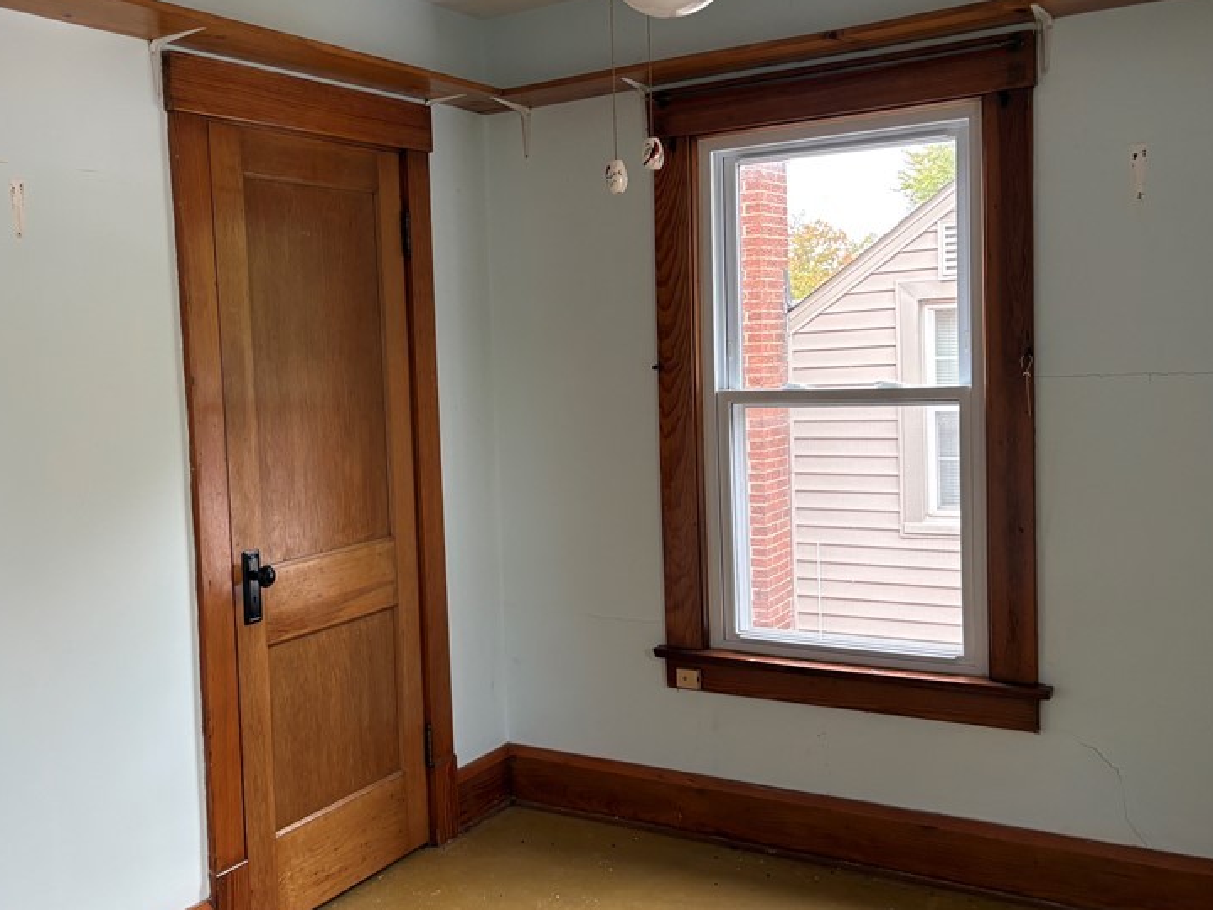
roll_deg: +3.3
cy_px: 438
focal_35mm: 37
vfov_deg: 38.7
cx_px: 440
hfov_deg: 49.5
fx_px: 1297
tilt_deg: -3.7
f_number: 1.6
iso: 125
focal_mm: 5.96
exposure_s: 1/120
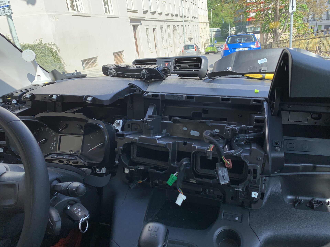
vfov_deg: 53.1
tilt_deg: -22.0
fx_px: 248
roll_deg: +7.9
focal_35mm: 26
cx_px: 165
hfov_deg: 67.3
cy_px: 124
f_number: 1.8
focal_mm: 4.25
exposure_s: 1/476
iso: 25
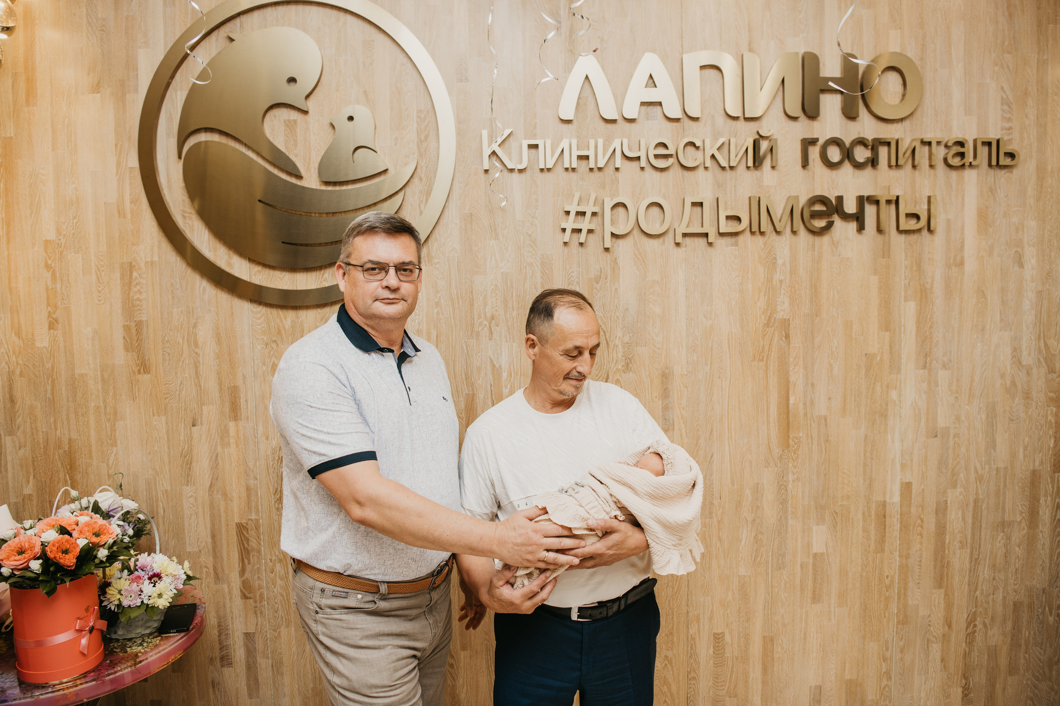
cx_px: 530
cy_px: 353
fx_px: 724
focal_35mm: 25
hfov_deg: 72.4
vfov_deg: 52.0
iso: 200
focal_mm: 24
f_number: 4
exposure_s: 1/160
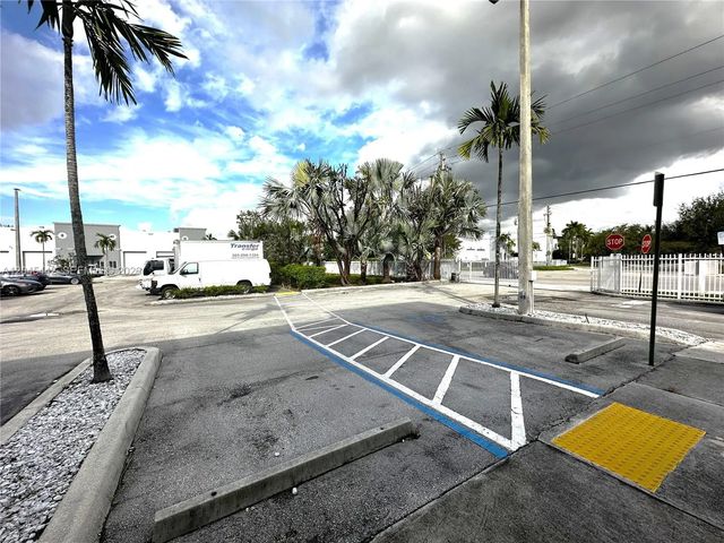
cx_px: 362
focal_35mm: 14
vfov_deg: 85.7
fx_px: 293
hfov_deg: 102.1
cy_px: 272
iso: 40
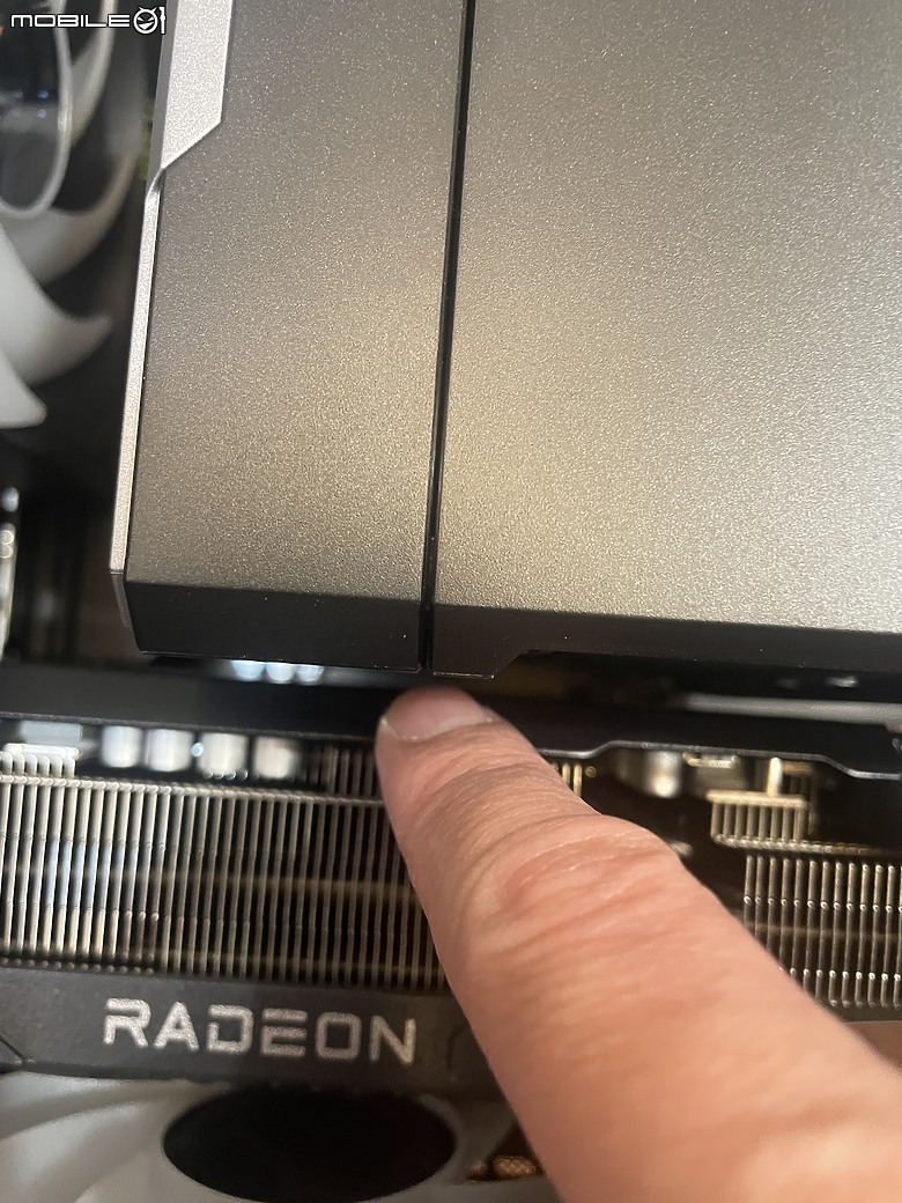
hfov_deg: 53.1
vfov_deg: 67.3
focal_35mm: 26
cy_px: 602
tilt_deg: -86.1
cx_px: 451
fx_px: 903
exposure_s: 1/40
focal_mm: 4.2
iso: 500
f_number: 1.6
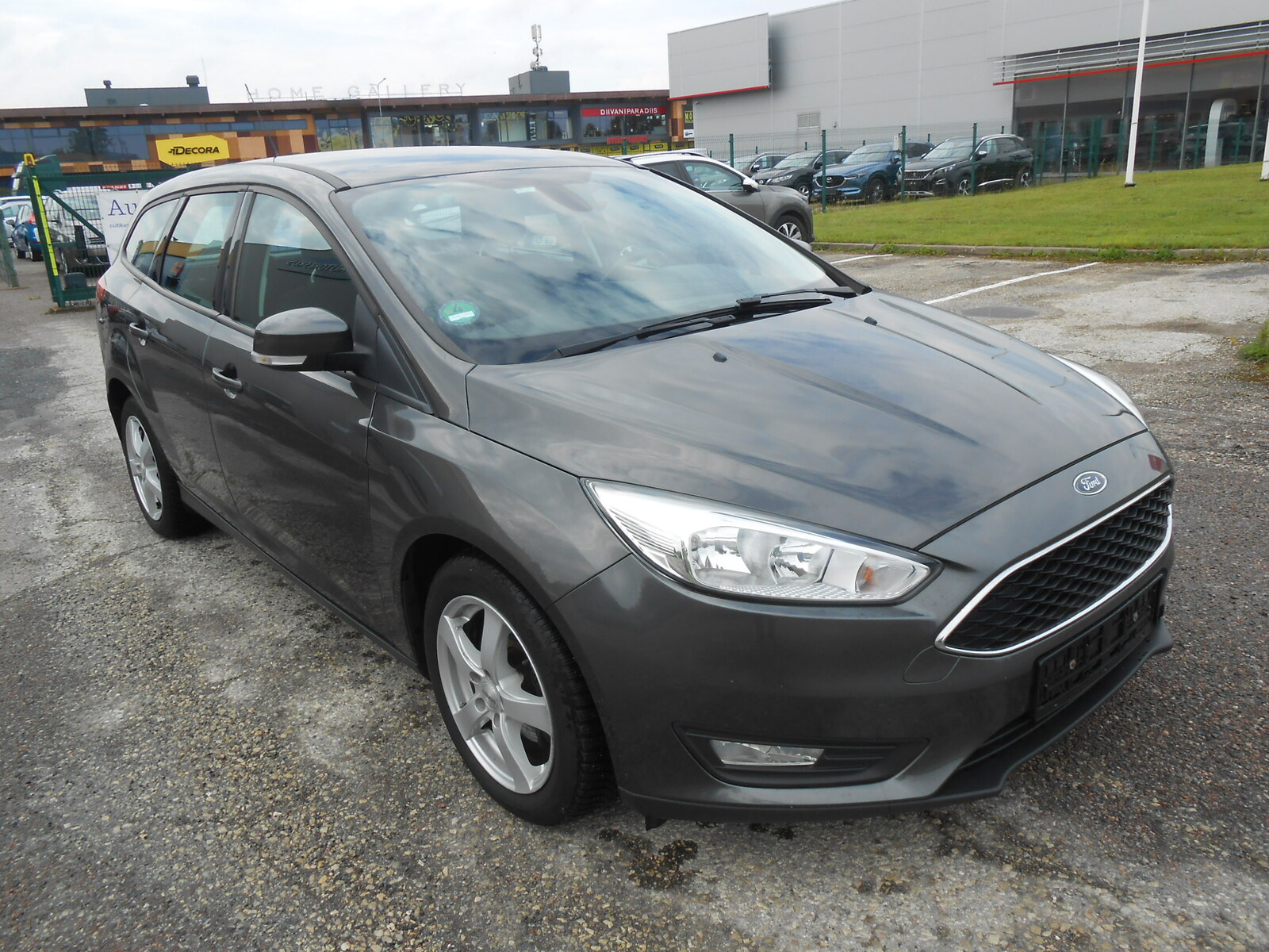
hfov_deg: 67.3
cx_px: 634
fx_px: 953
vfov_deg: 53.1
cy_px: 476
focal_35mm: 26
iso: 80
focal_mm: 4.6
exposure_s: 1/500
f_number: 3.5
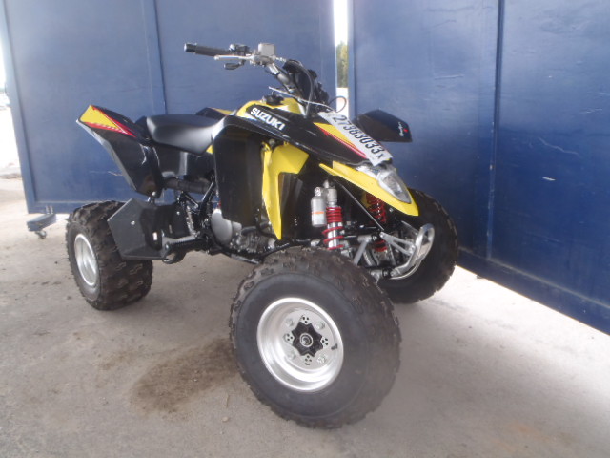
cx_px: 305
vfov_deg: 49.7
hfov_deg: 63.4
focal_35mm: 28
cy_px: 229
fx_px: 493
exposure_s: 1/50
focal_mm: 5
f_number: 3.5
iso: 100
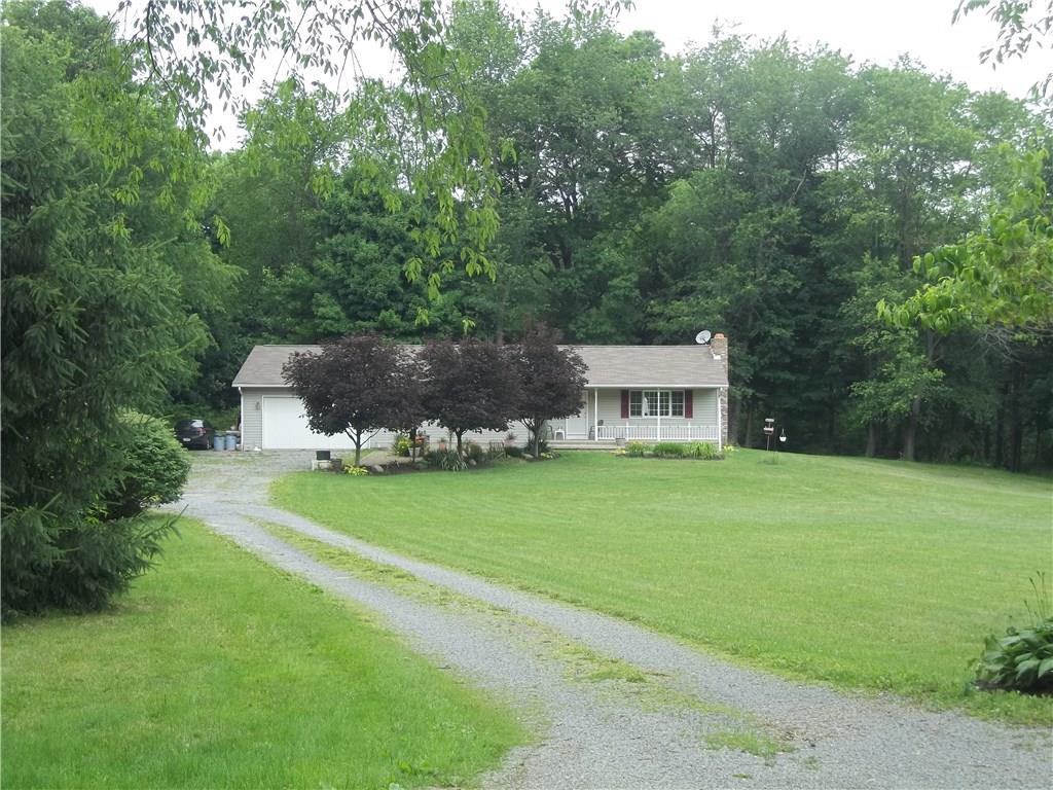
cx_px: 526
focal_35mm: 49
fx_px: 1491
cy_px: 395
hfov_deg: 38.9
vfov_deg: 29.7
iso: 64
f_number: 3.6
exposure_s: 1/160
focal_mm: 8.8
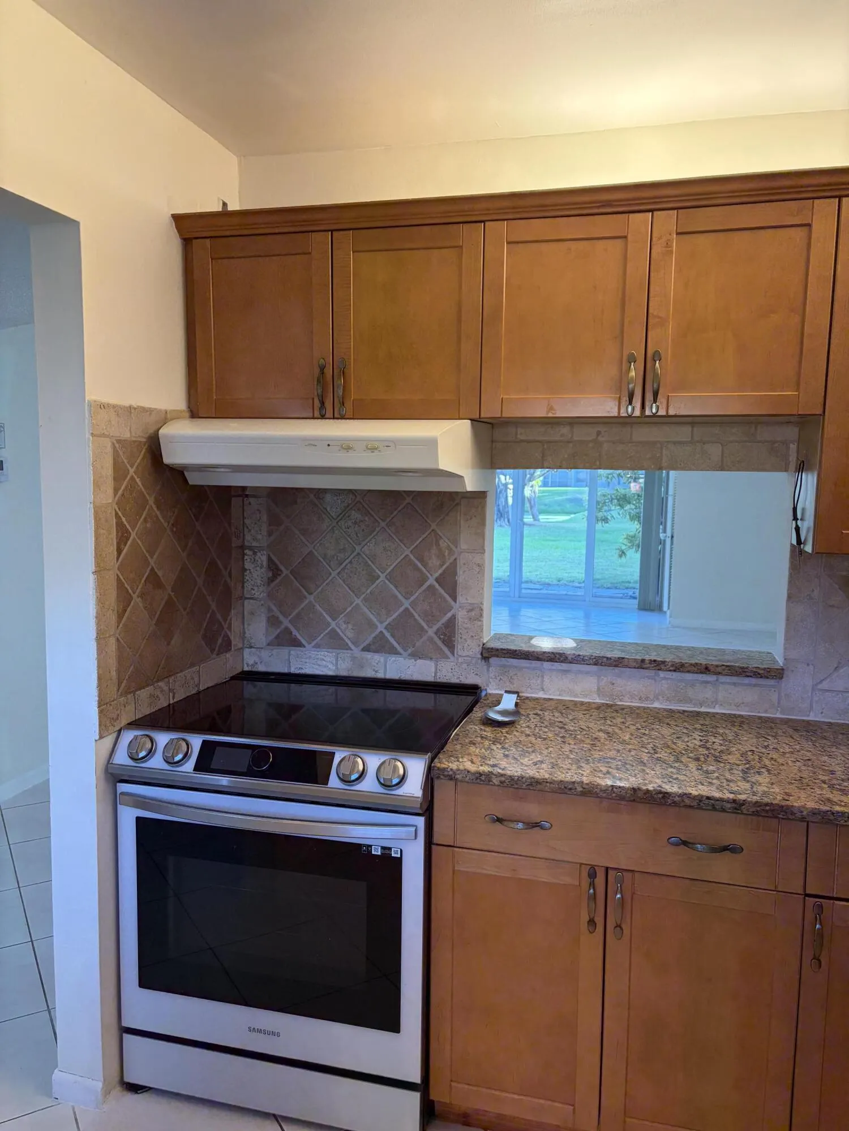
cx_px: 424
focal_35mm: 26
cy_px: 566
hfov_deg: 53.1
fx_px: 850
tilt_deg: -6.6
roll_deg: -1.0
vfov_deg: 67.3
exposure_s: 1/60
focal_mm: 5.96
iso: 125
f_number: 1.6
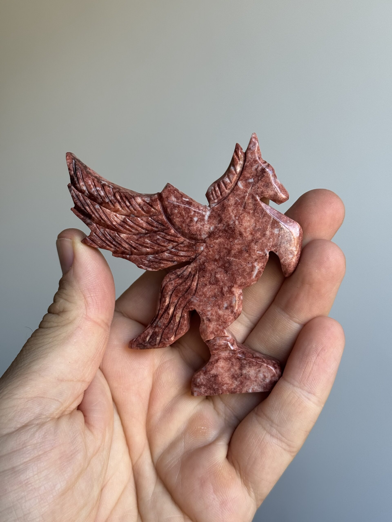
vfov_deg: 39.7
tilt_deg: -10.8
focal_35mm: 48
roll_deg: +12.6
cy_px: 261
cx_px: 196
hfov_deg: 30.3
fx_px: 725
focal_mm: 6.76
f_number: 1.78
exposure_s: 1/121
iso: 50
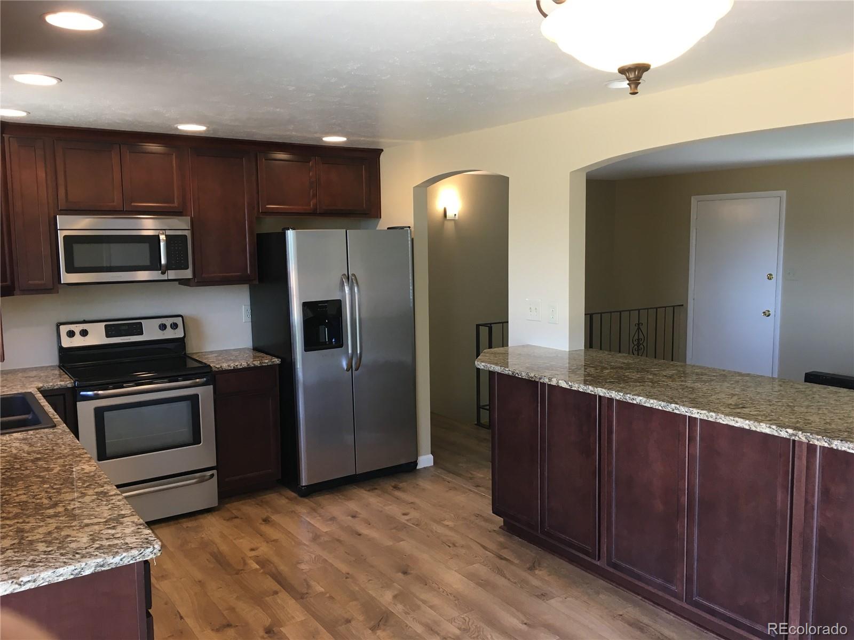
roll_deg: +1.0
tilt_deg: -6.6
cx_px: 427
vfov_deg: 48.2
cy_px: 320
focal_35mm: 29
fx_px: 715
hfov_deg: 61.7
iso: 50
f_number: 2.2
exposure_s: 1/30
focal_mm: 4.15
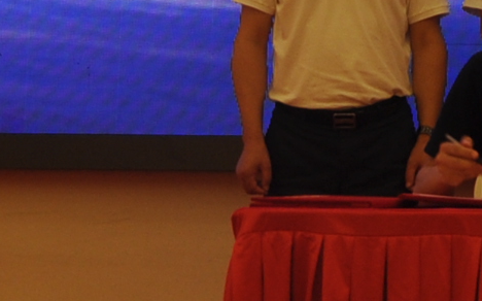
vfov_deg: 5.1
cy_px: -421
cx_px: 872
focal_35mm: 252
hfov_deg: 8.0
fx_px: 3309
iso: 220
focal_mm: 24
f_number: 5.6
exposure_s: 1/30
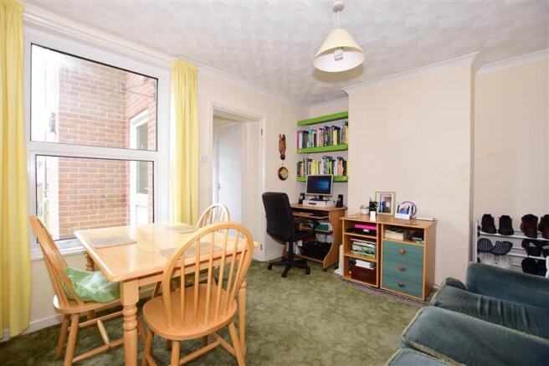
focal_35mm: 15
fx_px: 229
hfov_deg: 100.4
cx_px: 274
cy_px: 183
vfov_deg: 77.3
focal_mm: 10
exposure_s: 1/10
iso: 200
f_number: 5
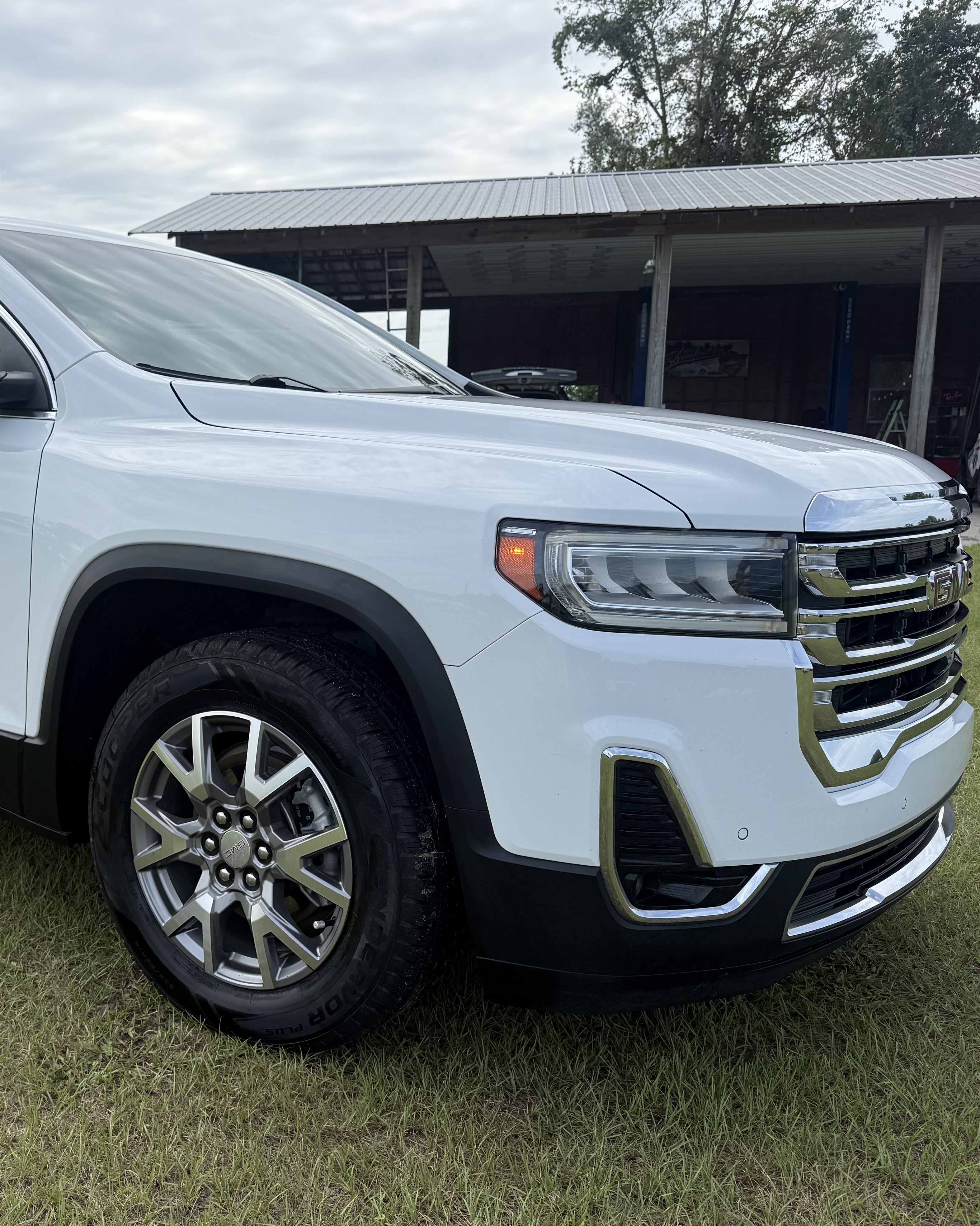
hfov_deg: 41.7
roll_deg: -0.5
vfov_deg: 52.8
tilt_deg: -9.5
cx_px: 211
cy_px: 664
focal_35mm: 34
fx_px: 1233
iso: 80
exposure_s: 1/3584
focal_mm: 6.76
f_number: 1.78
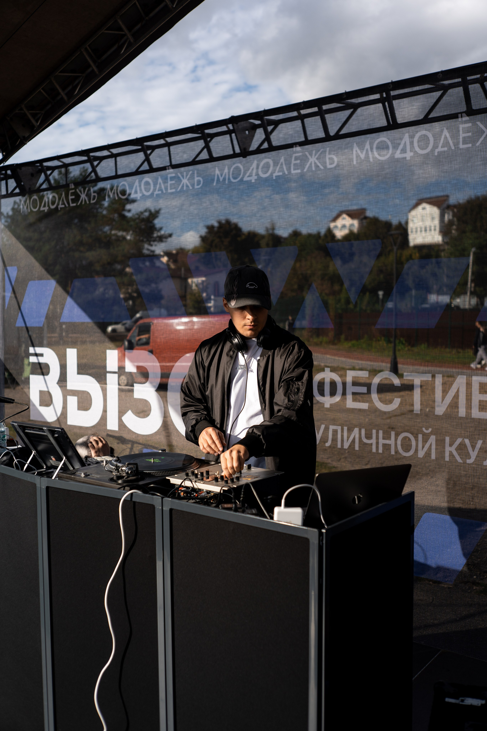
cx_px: 244
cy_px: 366
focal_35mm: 35
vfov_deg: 54.4
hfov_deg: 37.9
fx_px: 710
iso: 100
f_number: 2.8
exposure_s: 1/2000
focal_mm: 35
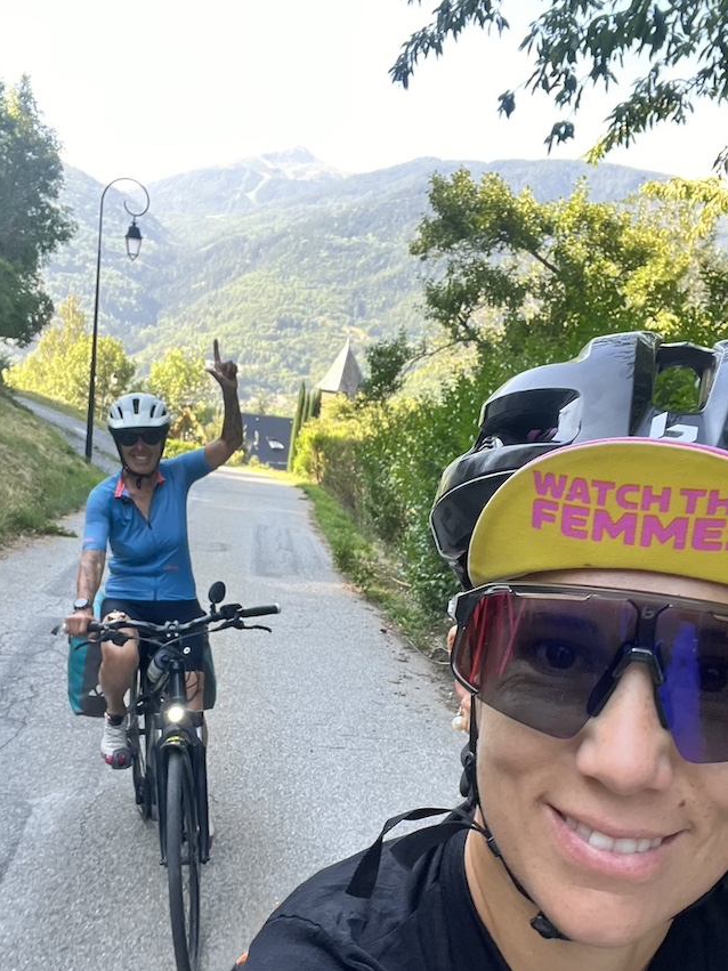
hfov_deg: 45.4
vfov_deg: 57.7
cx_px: 322
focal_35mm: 31
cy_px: 597
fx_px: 869
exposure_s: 1/121
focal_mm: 2.71
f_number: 2.2
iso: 80
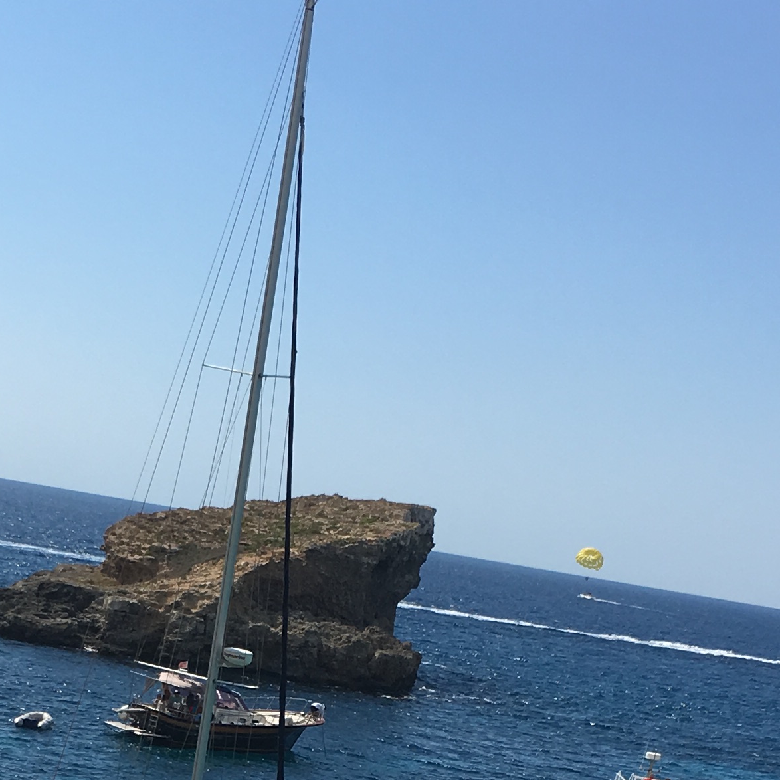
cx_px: 211
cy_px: 872
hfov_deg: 19.6
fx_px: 2243
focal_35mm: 88
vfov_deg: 18.9
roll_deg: -8.6
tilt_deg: -9.6
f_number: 2.2
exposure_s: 1/2481
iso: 25
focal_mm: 4.15
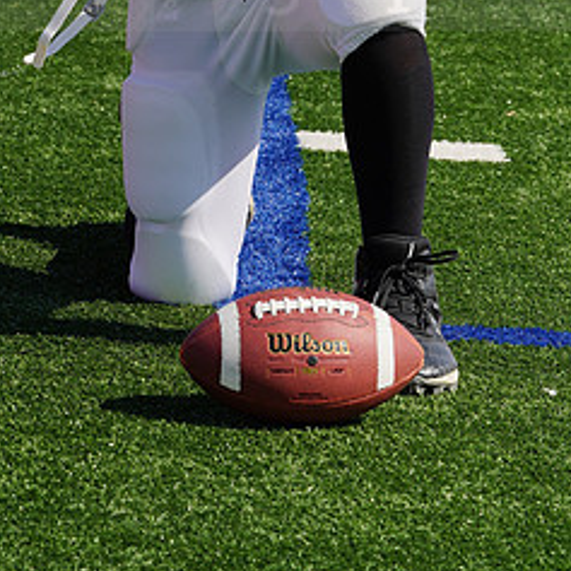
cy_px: -46
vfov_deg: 4.9
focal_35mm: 360
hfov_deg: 4.9
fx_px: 6718
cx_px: 214
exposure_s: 1/250
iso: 100
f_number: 11
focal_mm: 173
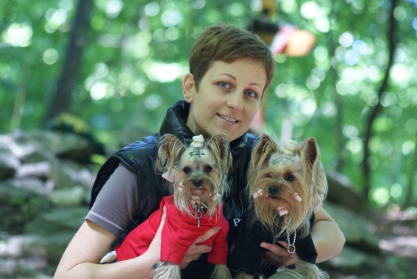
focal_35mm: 254
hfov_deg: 8.1
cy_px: 138
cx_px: 221
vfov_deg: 5.4
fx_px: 2944
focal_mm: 150
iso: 400
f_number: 4.5
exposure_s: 1/25
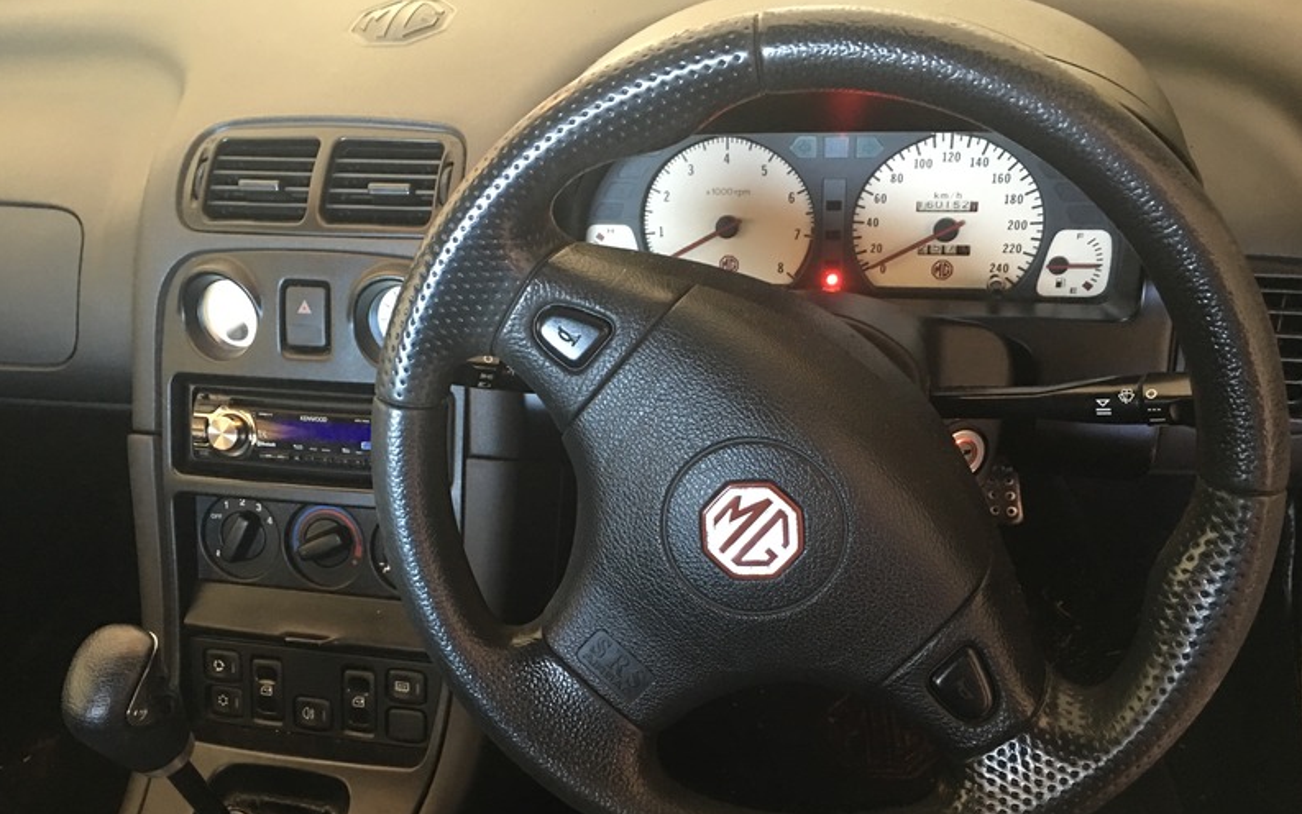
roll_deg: +5.4
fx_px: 1100
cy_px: 482
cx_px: 650
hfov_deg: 61.2
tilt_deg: -36.1
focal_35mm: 31
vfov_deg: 40.5
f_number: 2.2
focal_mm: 4.15
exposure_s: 1/8
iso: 125
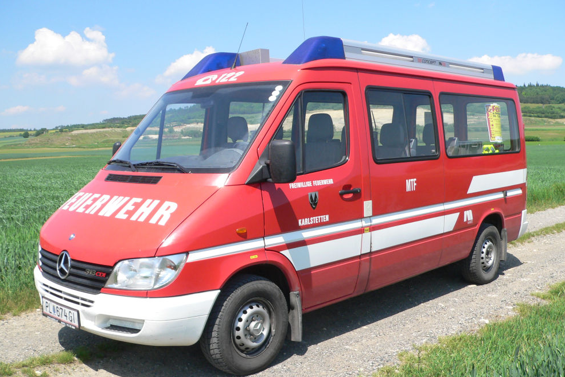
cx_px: 286
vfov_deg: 35.1
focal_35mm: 38
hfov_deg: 50.7
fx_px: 596
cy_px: 201
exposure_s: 1/1000
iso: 100
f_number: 2.8
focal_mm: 6
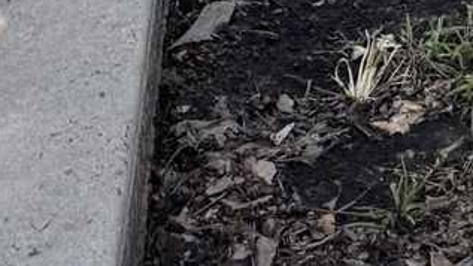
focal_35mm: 190
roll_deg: +0.6
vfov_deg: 4.9
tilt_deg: -2.4
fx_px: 2382
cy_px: -1154
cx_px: 807
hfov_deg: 10.7
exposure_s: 1/1271
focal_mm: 6.76
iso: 100
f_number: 1.78
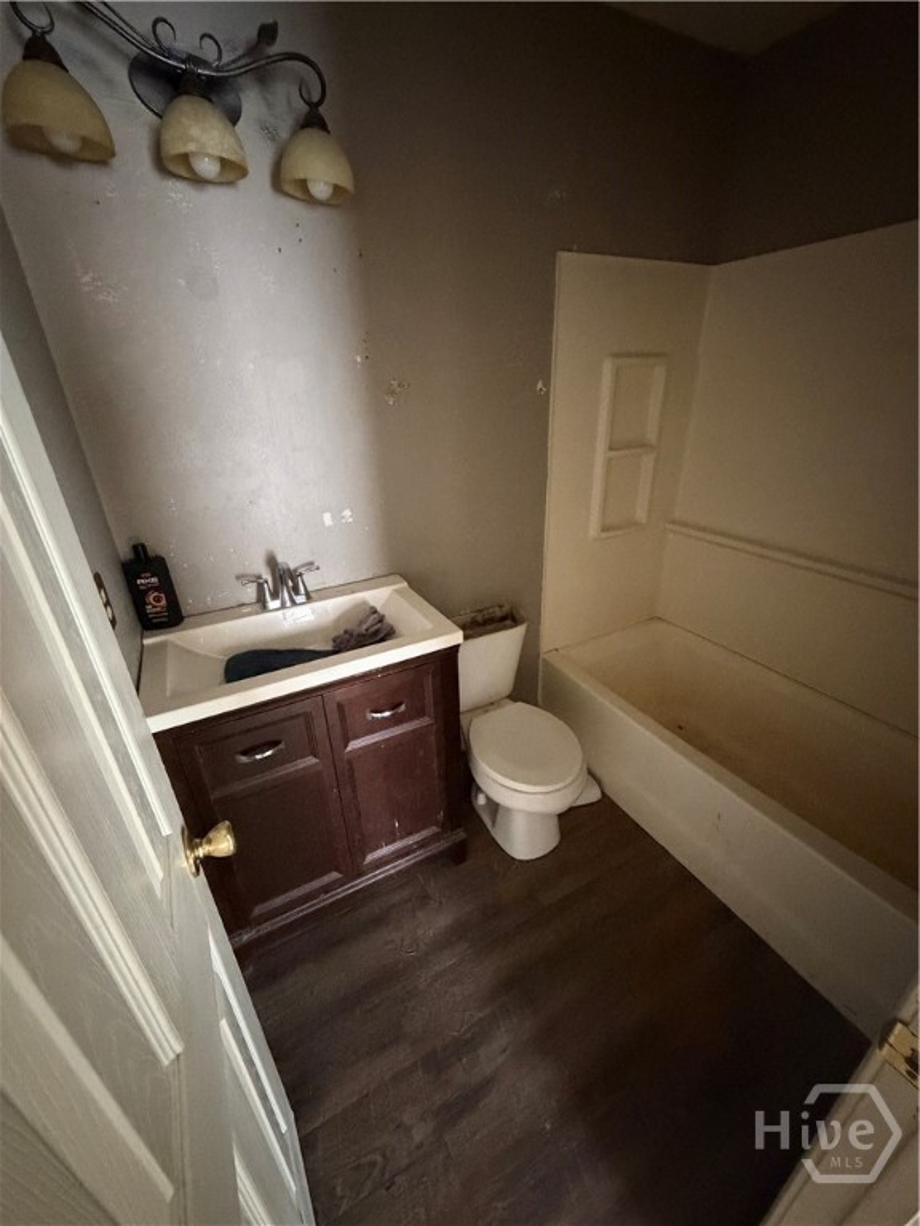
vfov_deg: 102.1
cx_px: 460
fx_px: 496
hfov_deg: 85.7
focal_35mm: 14
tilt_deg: -25.4
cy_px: 613
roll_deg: +1.5
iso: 1600
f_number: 2.2
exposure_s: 1/37
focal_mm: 2.22
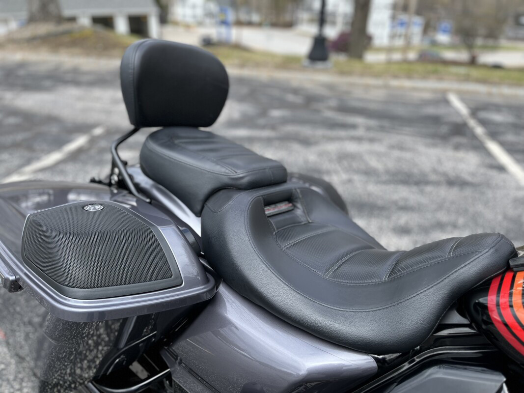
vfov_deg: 53.1
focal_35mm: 26
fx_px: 394
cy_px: 196
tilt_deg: -29.5
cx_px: 262
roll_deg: -0.8
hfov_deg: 67.3
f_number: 1.6
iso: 50
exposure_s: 1/1117
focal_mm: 5.1
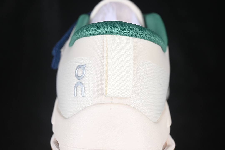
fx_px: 469
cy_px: 75
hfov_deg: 27.0
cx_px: 112
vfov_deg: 18.2
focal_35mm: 75
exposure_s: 1/80
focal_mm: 50
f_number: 7.1
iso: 160
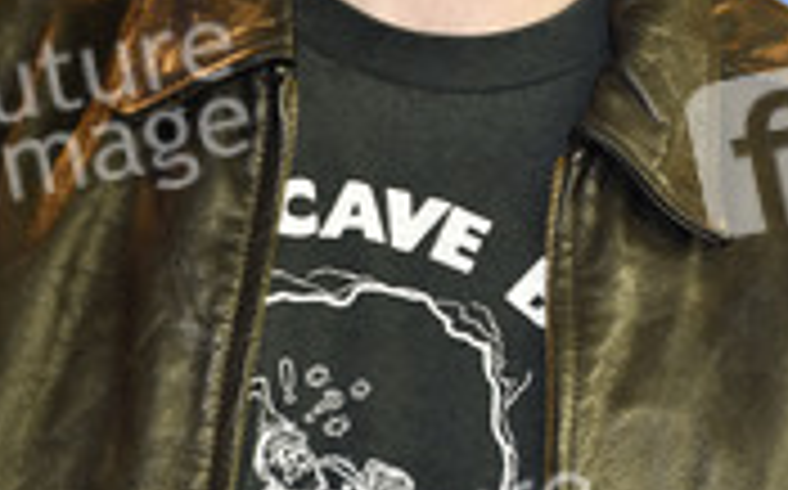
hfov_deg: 3.6
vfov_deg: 2.2
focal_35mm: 583
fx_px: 12508
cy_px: -94
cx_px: 509
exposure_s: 1/125
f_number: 5.6
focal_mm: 250
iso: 640
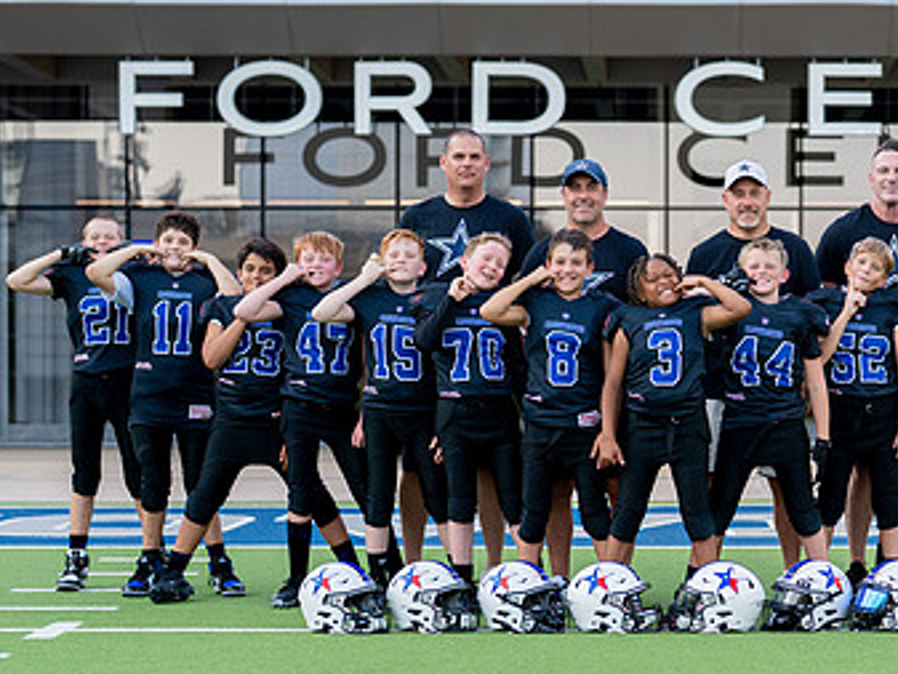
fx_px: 2984
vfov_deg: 12.9
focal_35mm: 115
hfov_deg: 16.9
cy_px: 431
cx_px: 794
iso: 200
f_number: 2
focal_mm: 50
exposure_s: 1/800
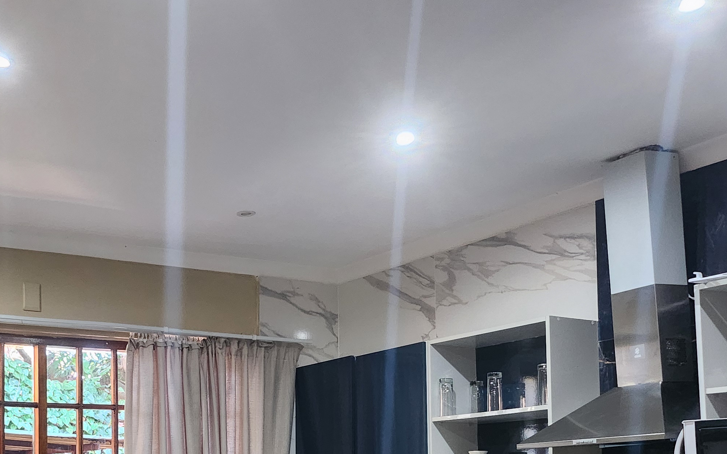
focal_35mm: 51
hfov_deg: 38.8
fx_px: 1010
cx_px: 207
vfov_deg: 24.3
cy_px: 440
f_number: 1.8
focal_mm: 5
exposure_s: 1/100
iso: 1000
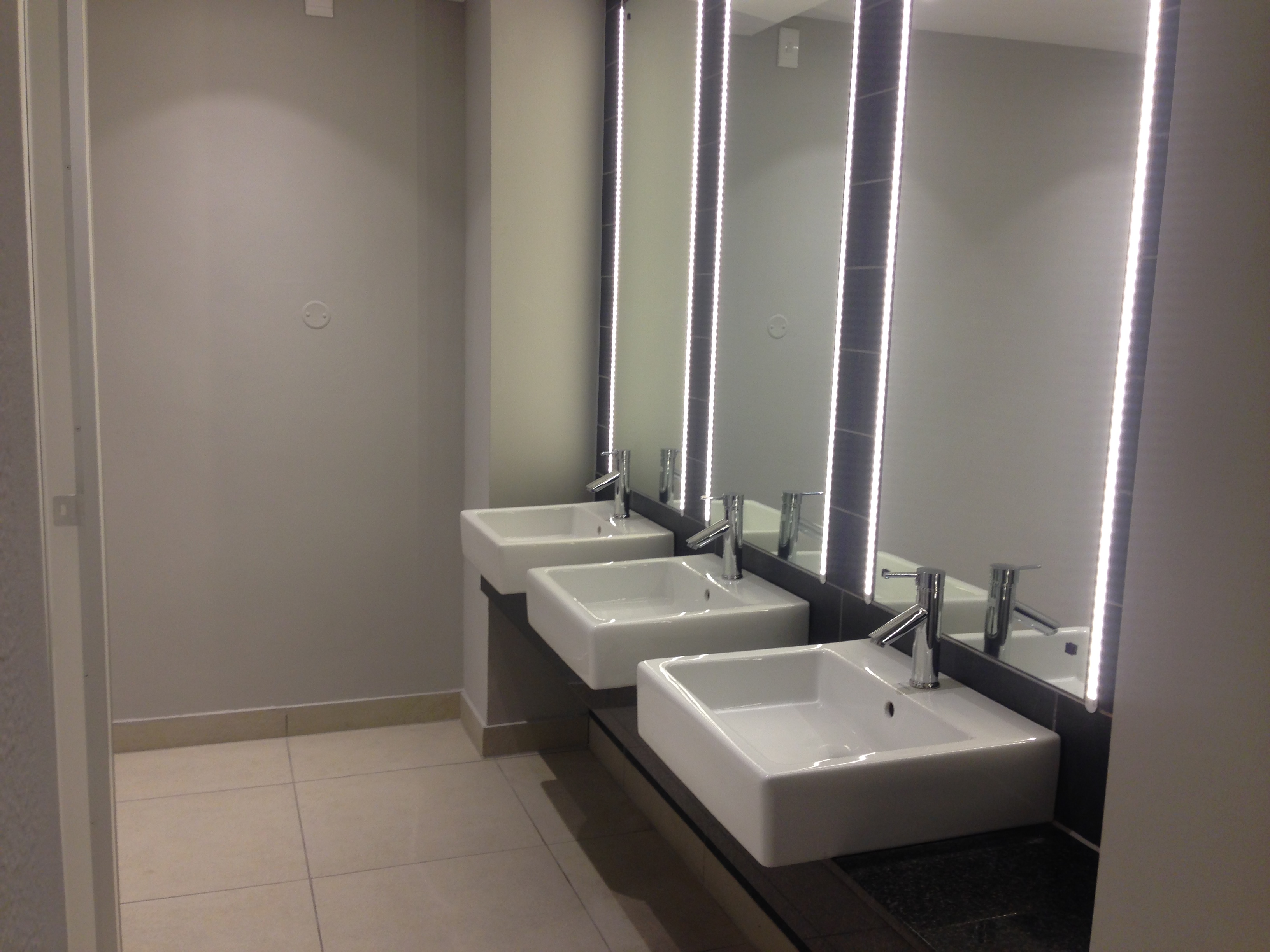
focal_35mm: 33
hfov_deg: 55.4
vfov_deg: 42.9
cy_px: 476
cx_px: 635
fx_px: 1211
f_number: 2.4
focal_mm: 4.12
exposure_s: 1/30
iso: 50
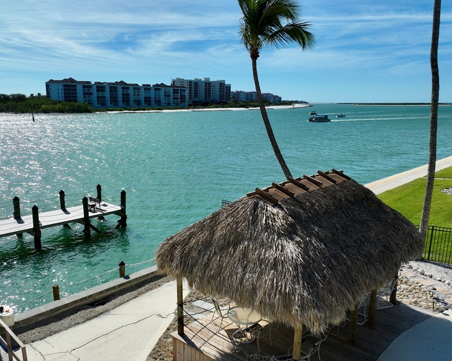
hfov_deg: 58.4
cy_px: 211
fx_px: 401
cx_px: 184
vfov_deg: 48.3
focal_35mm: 30
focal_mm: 12.29
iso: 100
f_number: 2.8
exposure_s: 1/4000
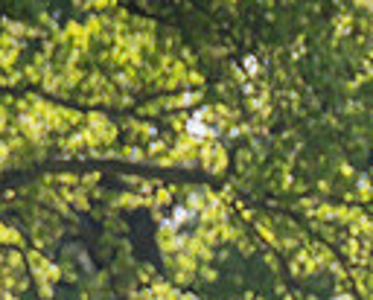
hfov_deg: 0.8
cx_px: 522
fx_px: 26920
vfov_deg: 0.6
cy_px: 537
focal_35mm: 2433
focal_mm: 280
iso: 400
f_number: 4
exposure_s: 1/2000
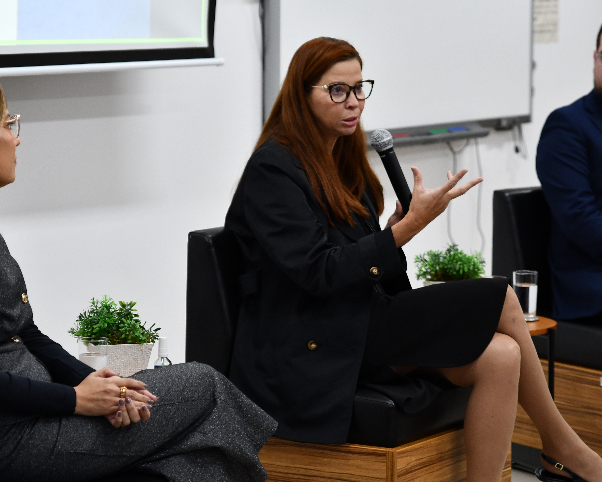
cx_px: 293
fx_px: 2494
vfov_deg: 11.0
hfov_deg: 13.8
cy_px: 233
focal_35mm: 140
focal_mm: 70
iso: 800
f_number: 2.8
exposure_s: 1/200
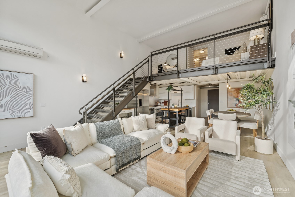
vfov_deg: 81.2
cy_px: 98
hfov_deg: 104.3
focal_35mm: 14
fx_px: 115
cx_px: 148
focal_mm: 14
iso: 100
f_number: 8
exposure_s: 1/10
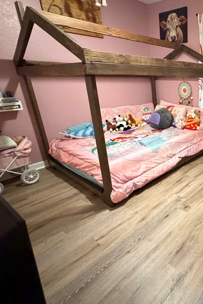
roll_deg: -1.1
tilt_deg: -19.0
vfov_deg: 78.5
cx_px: 194
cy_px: 145
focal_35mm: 22
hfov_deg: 49.0
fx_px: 186
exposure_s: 1/40
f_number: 2.2
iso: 1000
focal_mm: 2.22
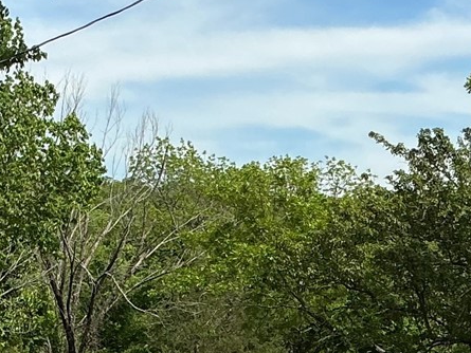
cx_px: -112
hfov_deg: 15.1
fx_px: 1701
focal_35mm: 125
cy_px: 393
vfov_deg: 11.7
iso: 25
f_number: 1.8
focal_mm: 3
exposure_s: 1/1412
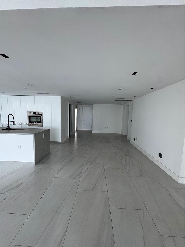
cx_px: 92
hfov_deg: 85.7
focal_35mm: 14
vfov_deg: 102.1
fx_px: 100
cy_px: 124
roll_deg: -1.2
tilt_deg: -6.1
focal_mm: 2.22
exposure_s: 1/107
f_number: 2.2
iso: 40
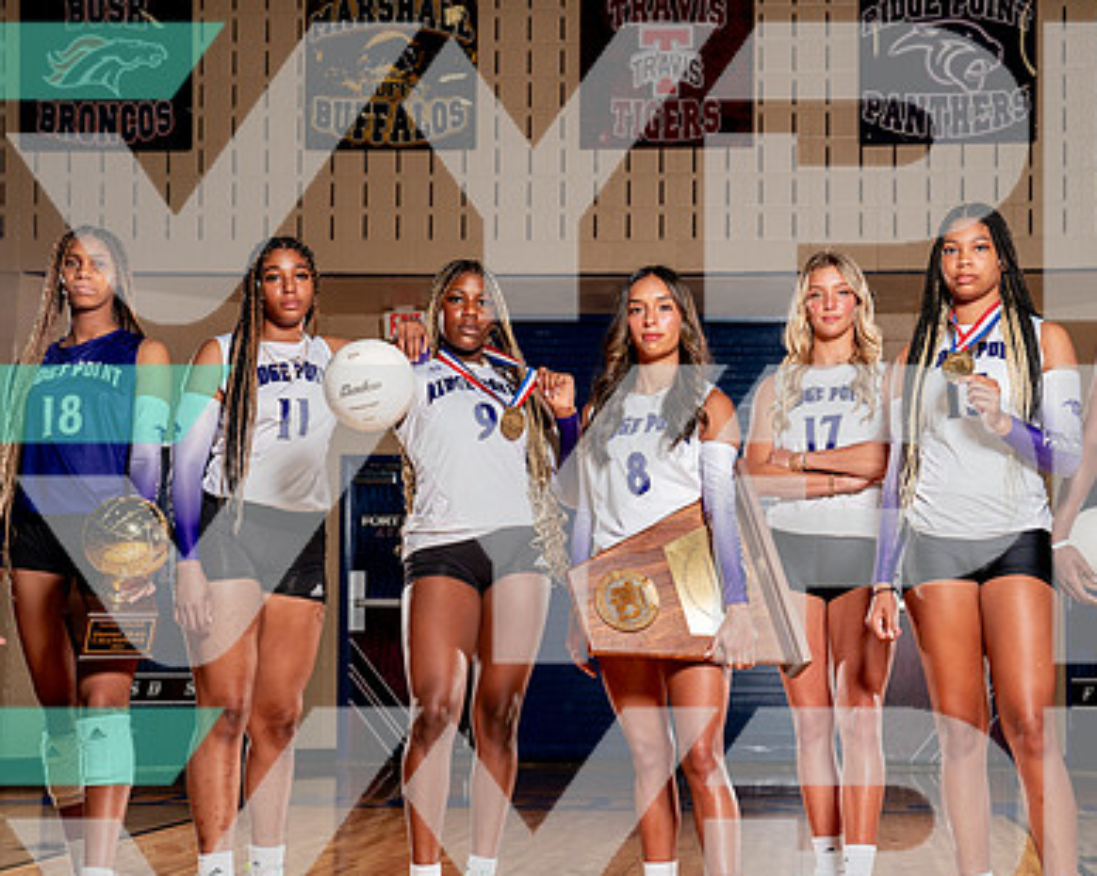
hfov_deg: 28.7
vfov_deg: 23.1
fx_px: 2142
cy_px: 516
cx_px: 659
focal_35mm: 66
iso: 200
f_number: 5.6
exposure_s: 1/250
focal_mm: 47
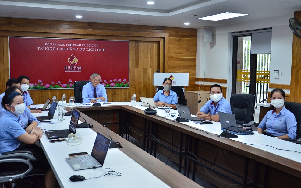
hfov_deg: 49.8
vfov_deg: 32.4
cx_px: 145
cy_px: 92
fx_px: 324
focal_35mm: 40
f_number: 4
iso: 1000
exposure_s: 1/160
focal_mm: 25
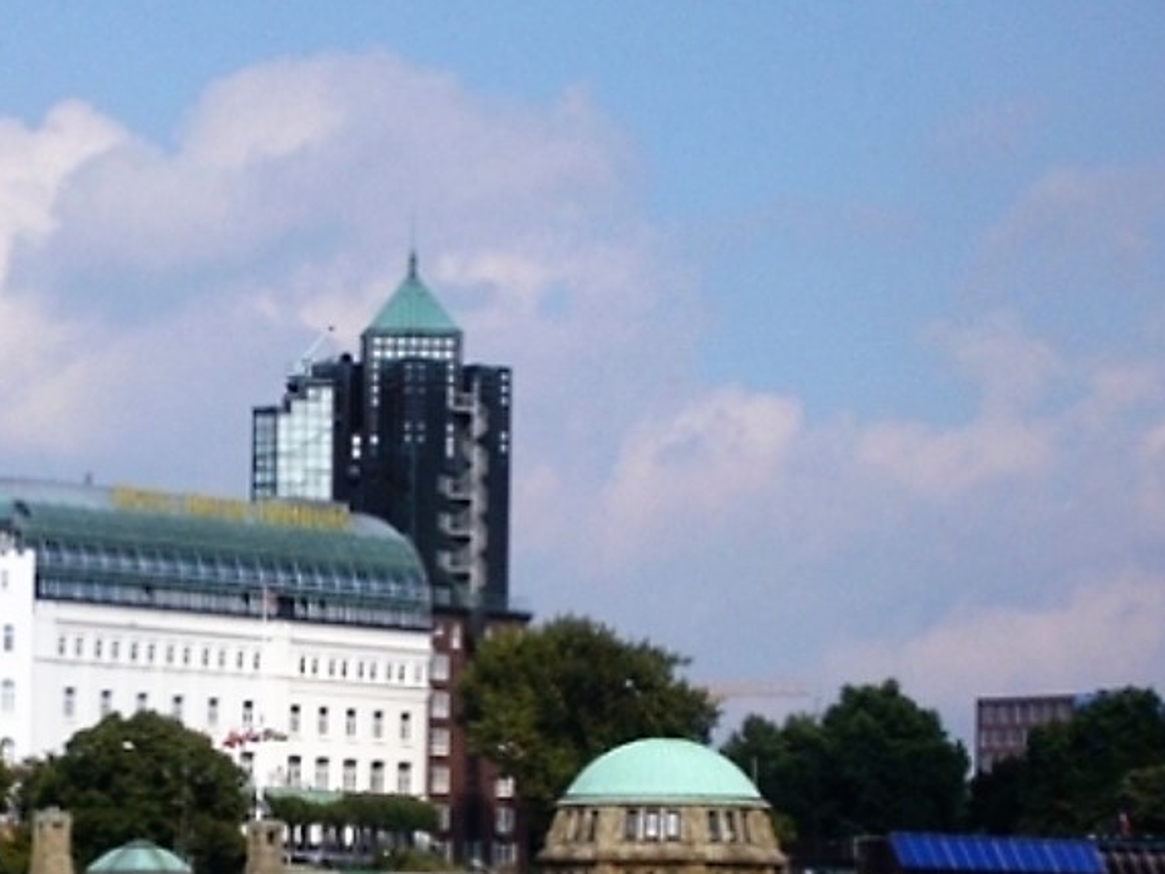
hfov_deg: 10.7
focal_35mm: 185
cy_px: 746
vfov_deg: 8.0
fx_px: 6227
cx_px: 302
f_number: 5
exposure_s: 1/800
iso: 80
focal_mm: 17.4
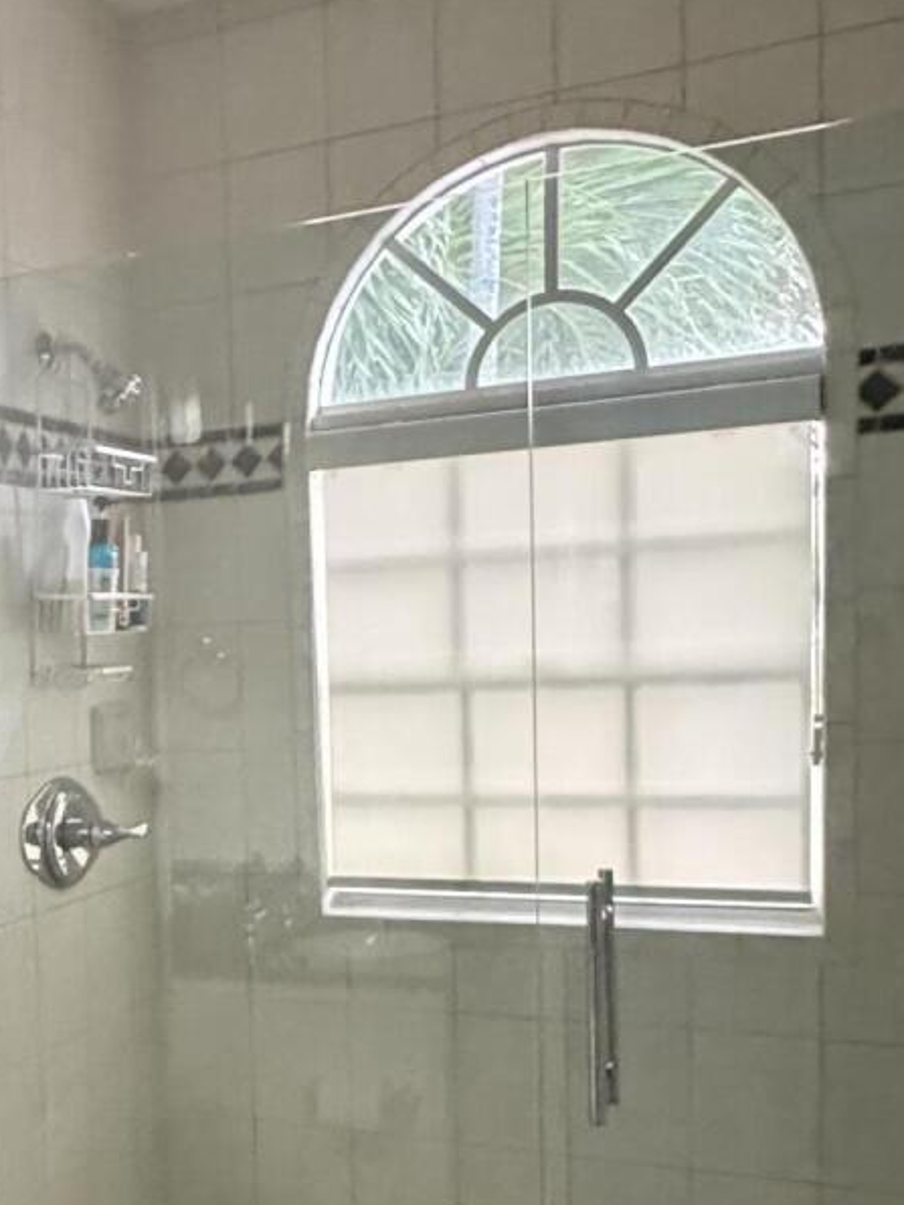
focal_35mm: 47
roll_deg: +3.0
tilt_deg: -4.4
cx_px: -79
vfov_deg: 39.9
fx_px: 1637
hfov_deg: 28.2
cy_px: 811
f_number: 2.2
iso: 1250
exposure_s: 1/47
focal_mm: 2.22
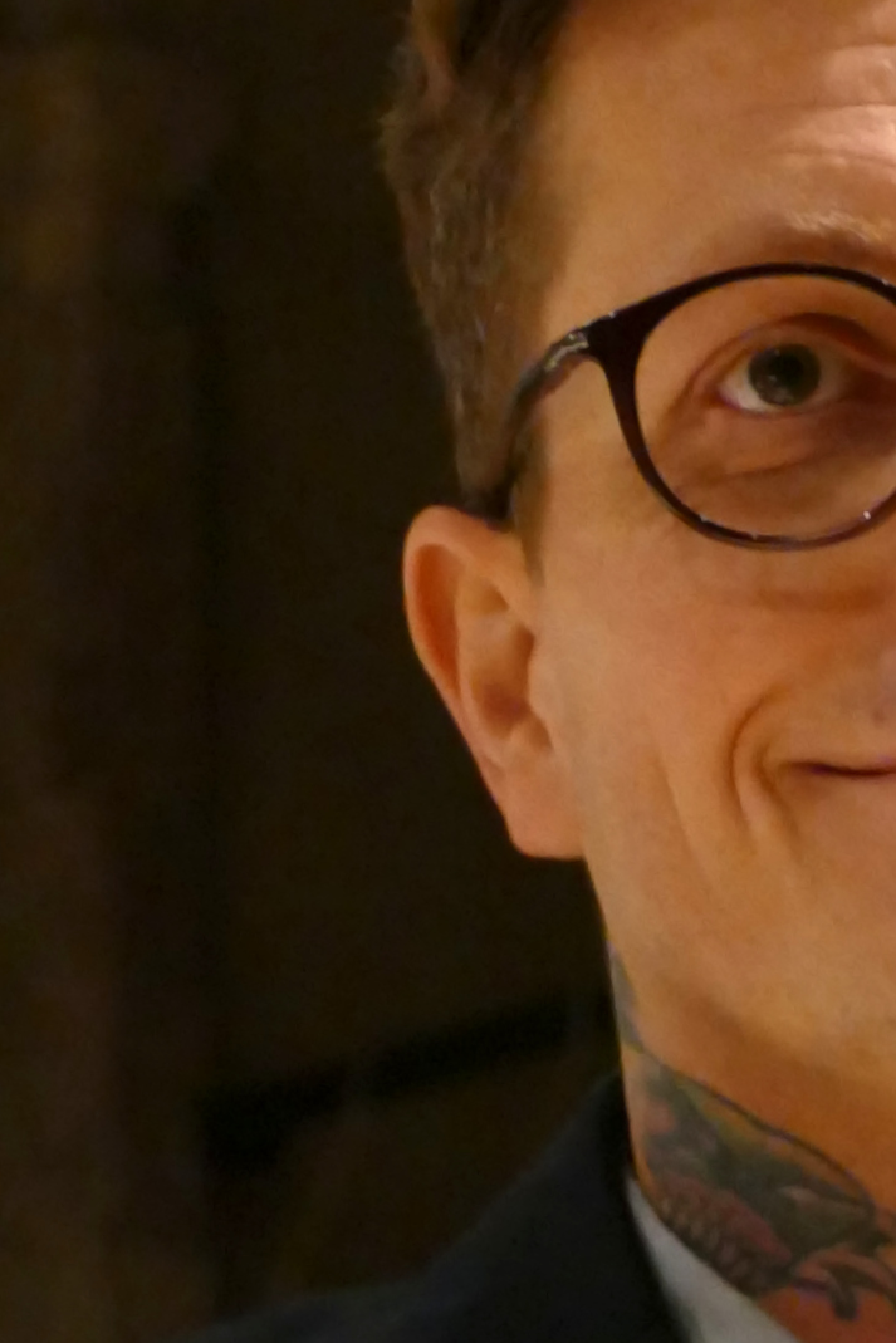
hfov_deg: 4.9
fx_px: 10524
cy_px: 1981
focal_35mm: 282
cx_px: 797
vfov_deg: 7.2
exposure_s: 1/30
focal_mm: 24.33
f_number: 3.6
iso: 1600
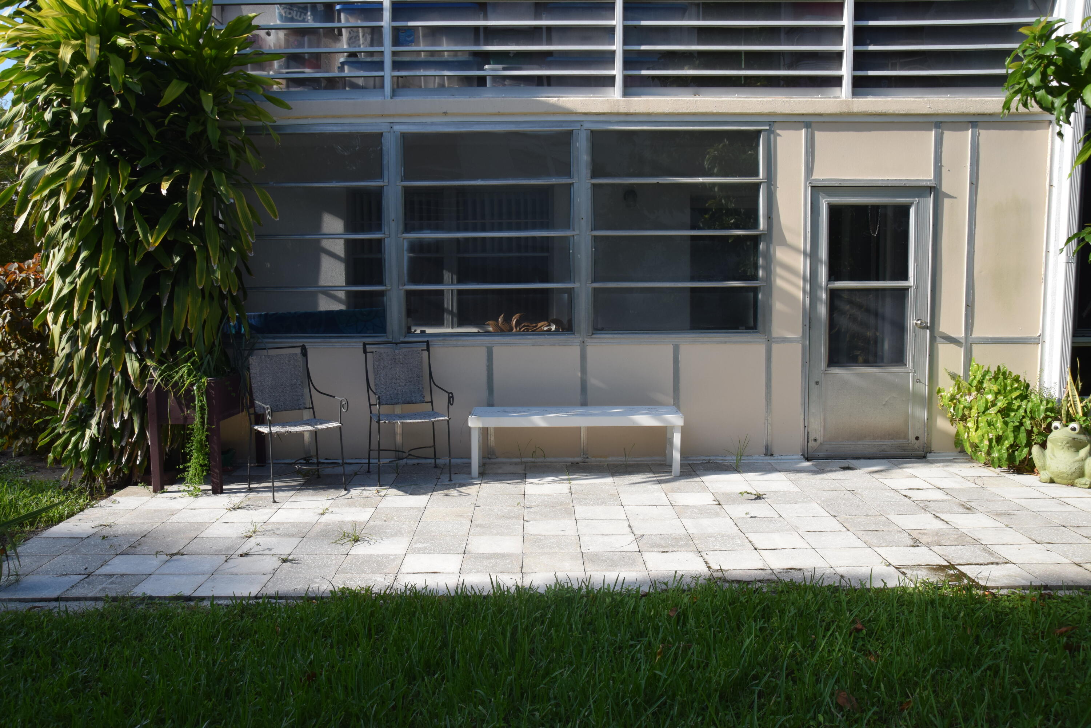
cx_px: 546
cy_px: 364
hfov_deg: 67.4
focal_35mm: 27
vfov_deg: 47.9
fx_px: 818
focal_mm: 18
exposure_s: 1/320
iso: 400
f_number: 10
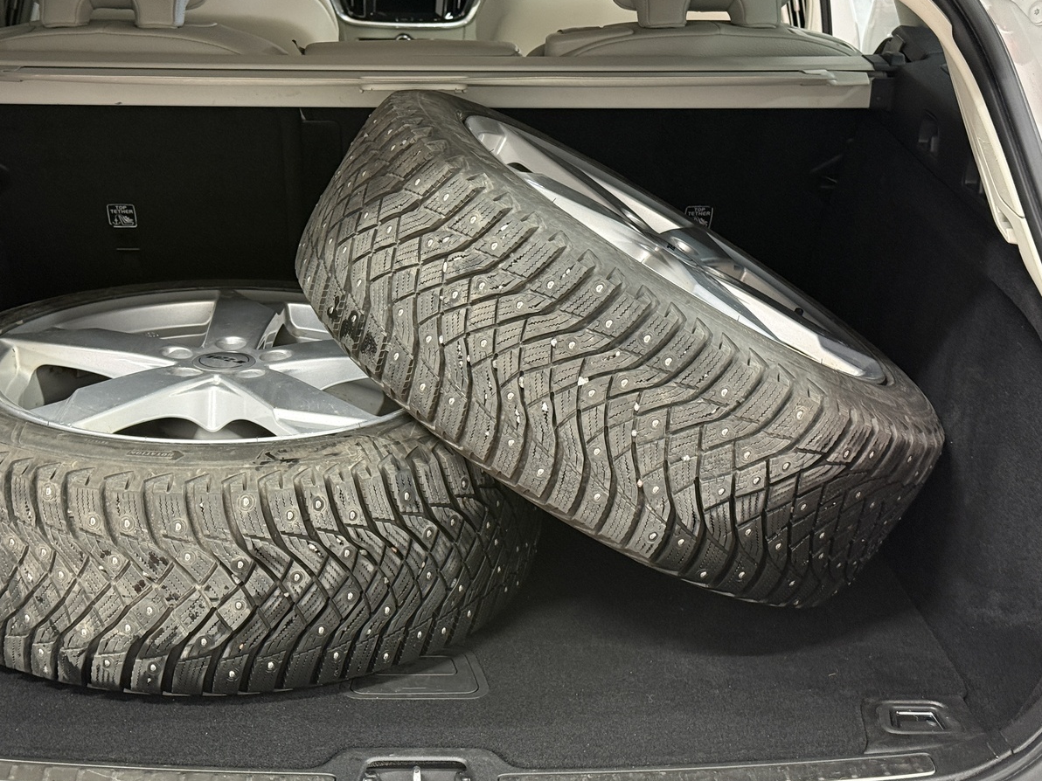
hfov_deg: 33.1
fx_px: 1746
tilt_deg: -19.9
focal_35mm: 58
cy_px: 341
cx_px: 420
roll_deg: -0.4
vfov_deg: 25.2
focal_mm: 6.76
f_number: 1.78
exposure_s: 1/40
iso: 320
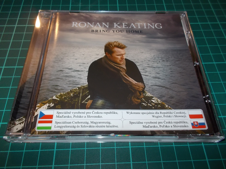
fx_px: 189
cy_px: 84
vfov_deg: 48.2
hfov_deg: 61.7
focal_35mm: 29
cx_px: 113
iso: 200
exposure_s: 1/30
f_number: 3.3
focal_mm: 4.1
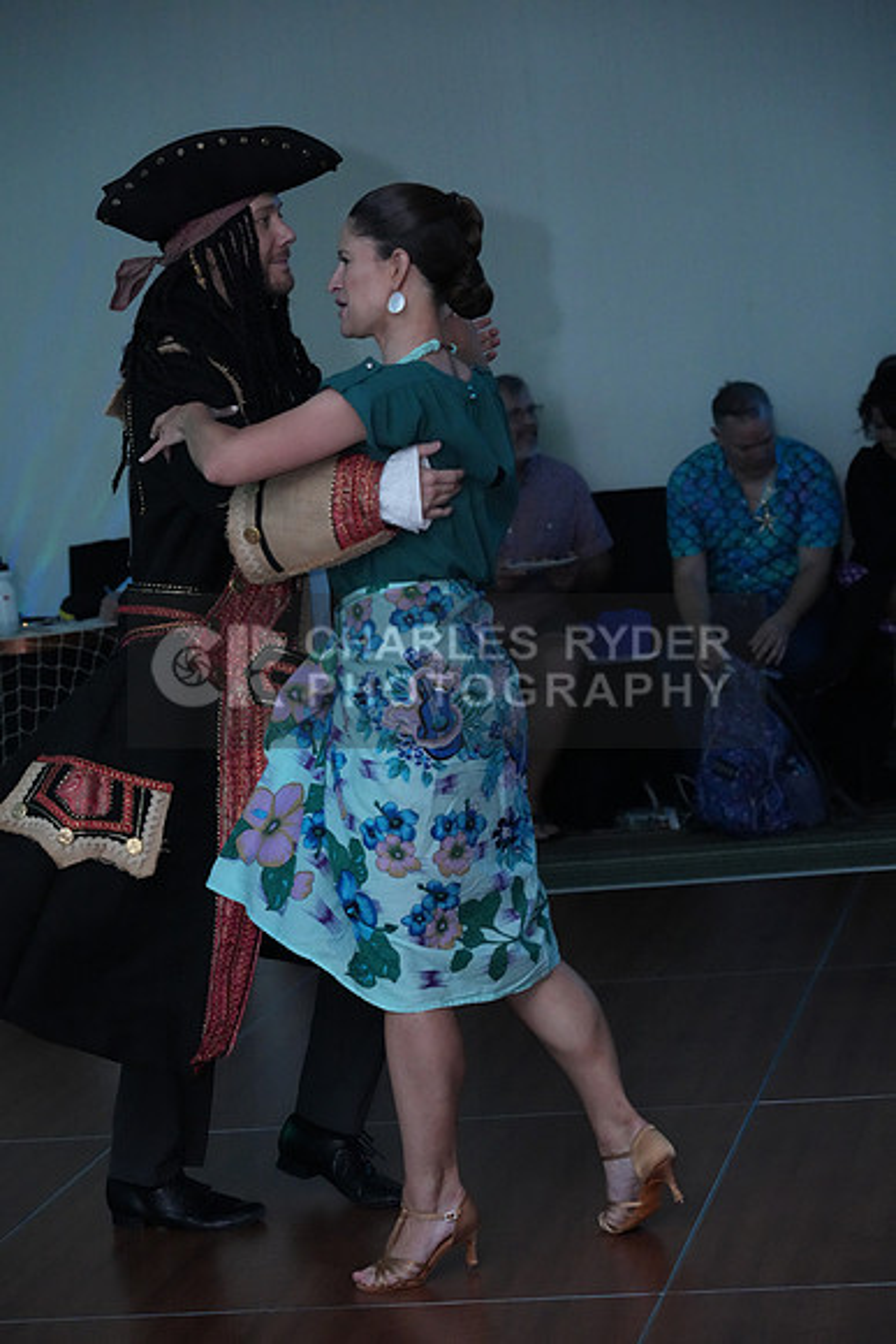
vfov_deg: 22.9
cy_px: 672
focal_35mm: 89
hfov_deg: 15.4
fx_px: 3320
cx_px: 448
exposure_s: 1/200
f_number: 4.5
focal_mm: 89
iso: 8000
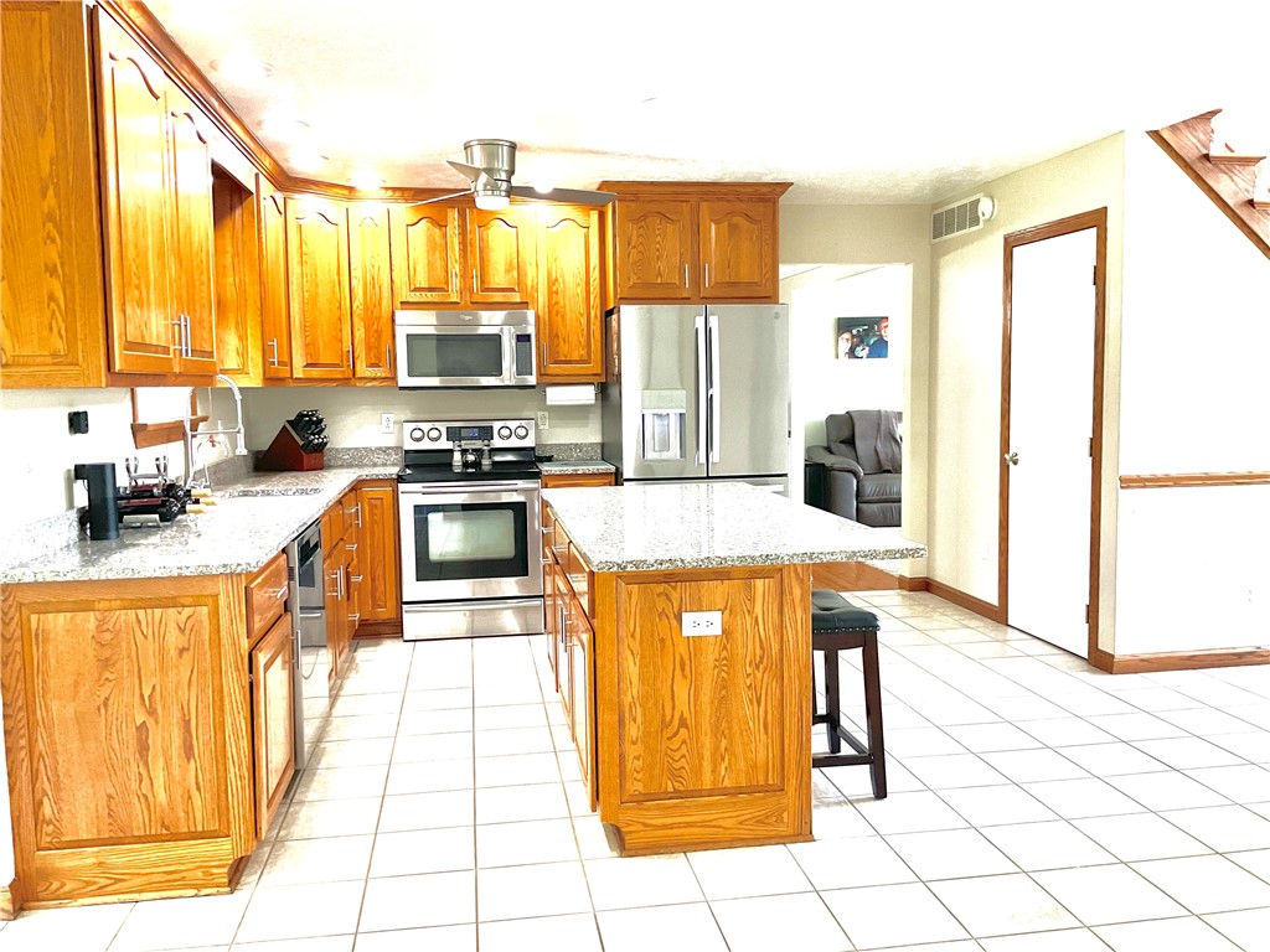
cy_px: 476
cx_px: 635
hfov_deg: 61.7
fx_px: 1064
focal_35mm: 29
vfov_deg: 48.2
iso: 80
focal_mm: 3
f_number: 1.8
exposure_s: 1/60
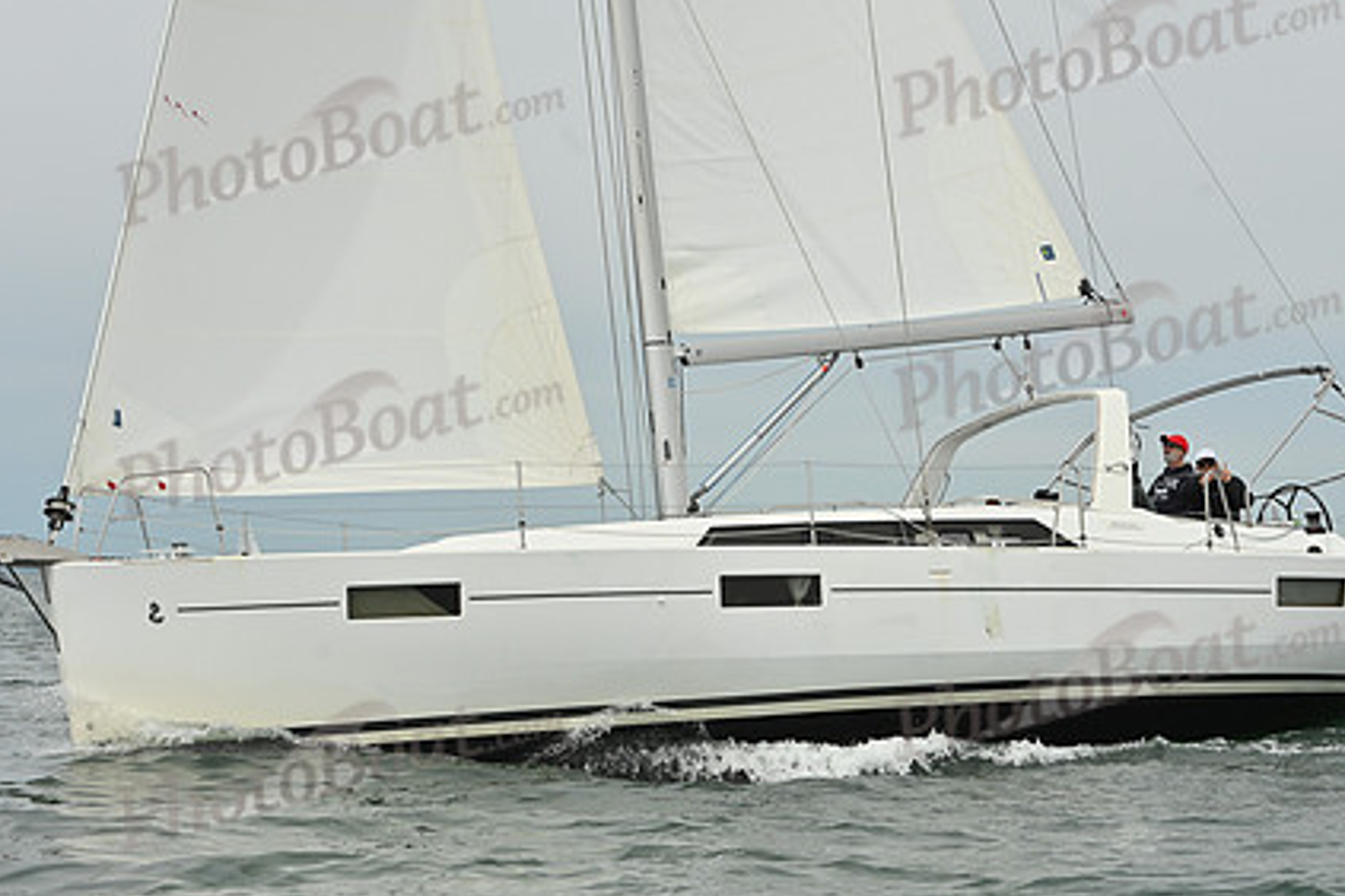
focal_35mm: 96
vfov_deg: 14.2
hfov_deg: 21.2
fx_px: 3586
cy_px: 558
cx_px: 731
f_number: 8
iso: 320
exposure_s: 1/2000
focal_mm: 70
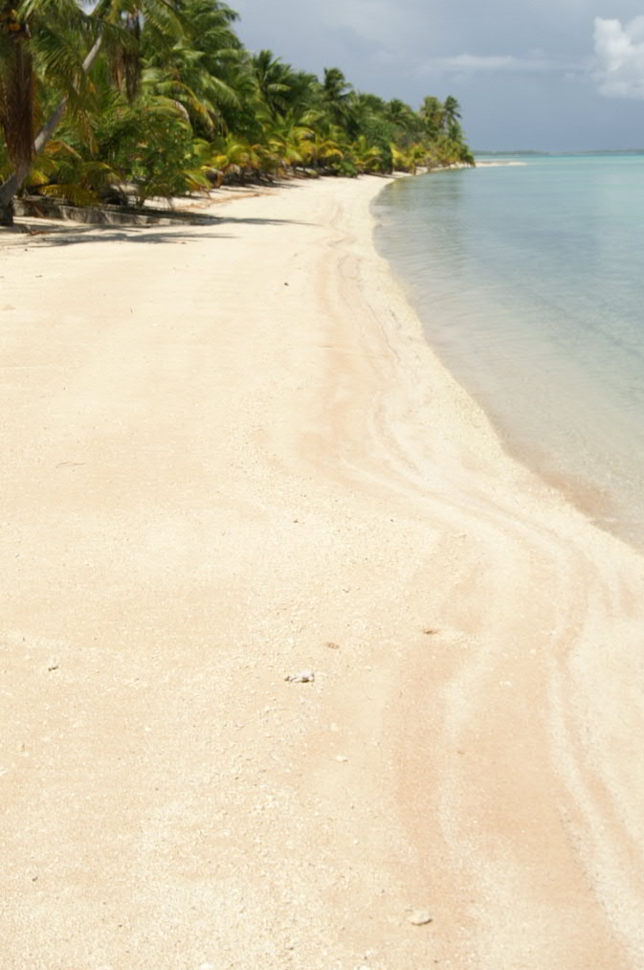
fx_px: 1318
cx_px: 402
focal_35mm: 49
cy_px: 322
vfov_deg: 39.9
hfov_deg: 27.4
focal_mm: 22
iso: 100
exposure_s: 1/800
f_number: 8
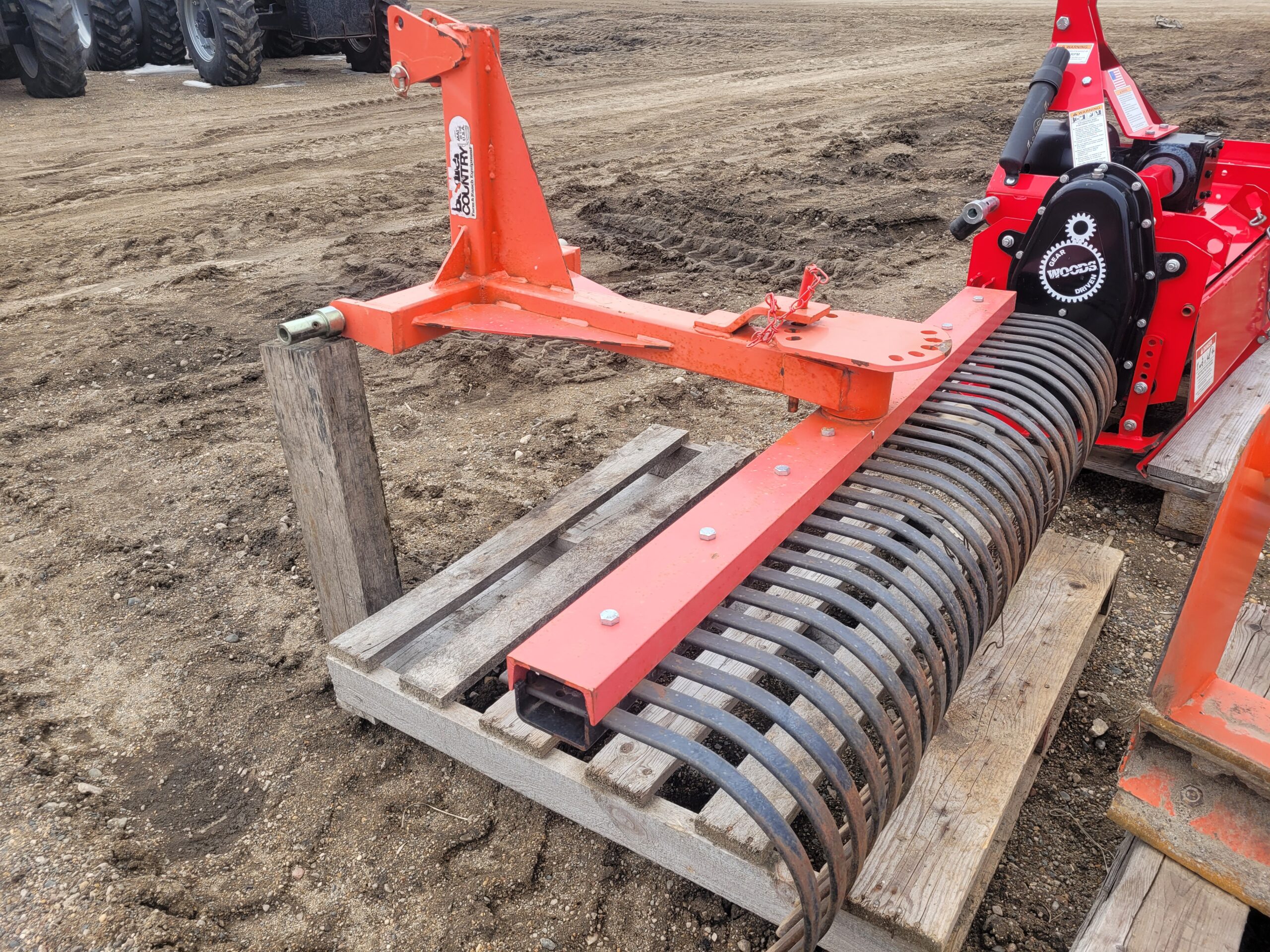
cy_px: 476
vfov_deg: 53.1
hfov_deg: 67.3
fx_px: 954
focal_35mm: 26
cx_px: 635
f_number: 1.8
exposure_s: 1/1055
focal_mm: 5.4
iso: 40
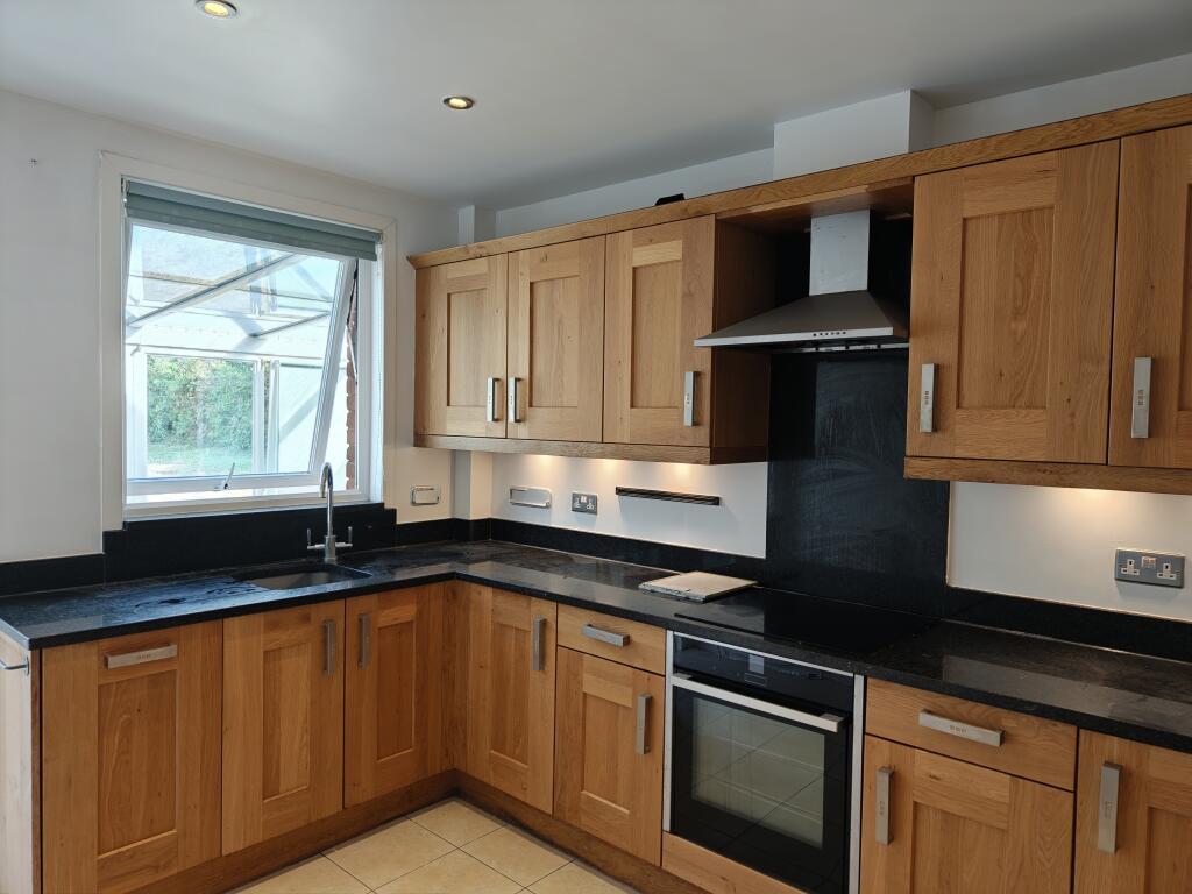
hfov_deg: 73.9
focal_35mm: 23
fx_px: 792
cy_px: 447
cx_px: 596
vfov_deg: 58.9
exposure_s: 1/100
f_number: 1.8
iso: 400
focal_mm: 8.67
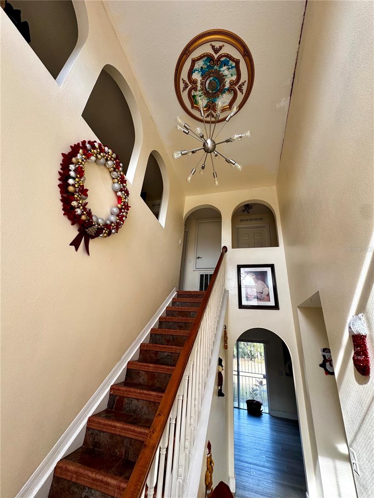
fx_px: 202
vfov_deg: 102.1
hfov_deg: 85.7
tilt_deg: +24.9
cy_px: 249
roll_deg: -5.4
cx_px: 187
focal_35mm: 14
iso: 50
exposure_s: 1/99
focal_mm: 2.22
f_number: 2.2
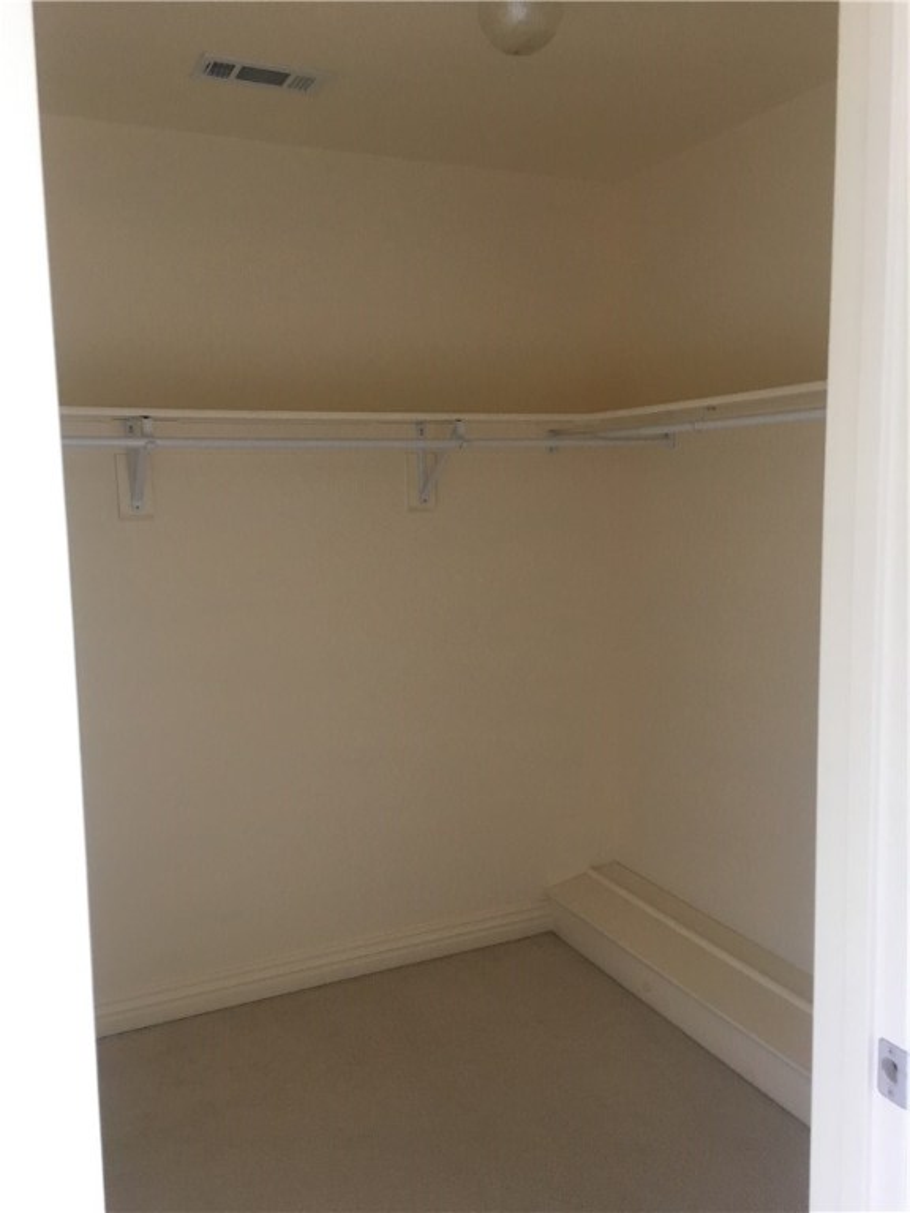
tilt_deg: -5.5
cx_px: 455
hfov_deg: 48.2
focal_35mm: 29
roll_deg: +1.9
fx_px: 1016
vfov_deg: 61.7
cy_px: 606
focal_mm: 4.15
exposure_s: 1/30
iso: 100
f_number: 2.2
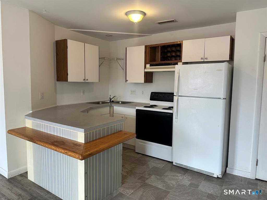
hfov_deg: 71.6
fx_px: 185
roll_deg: -0.1
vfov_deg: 56.8
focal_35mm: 24
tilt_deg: -4.9
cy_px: 100
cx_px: 134
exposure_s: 1/120
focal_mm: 6.86
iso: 200
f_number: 1.78
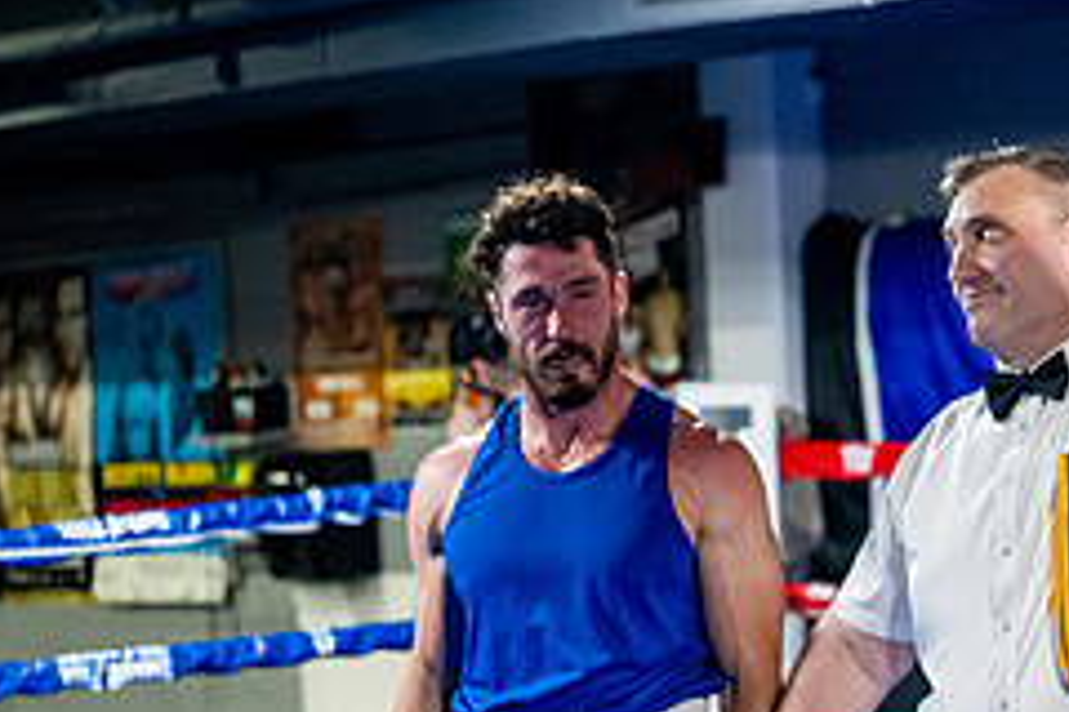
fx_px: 3593
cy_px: 603
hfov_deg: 16.5
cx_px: 1105
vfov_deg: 11.3
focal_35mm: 121
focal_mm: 50
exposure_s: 1/1000
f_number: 2
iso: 5000
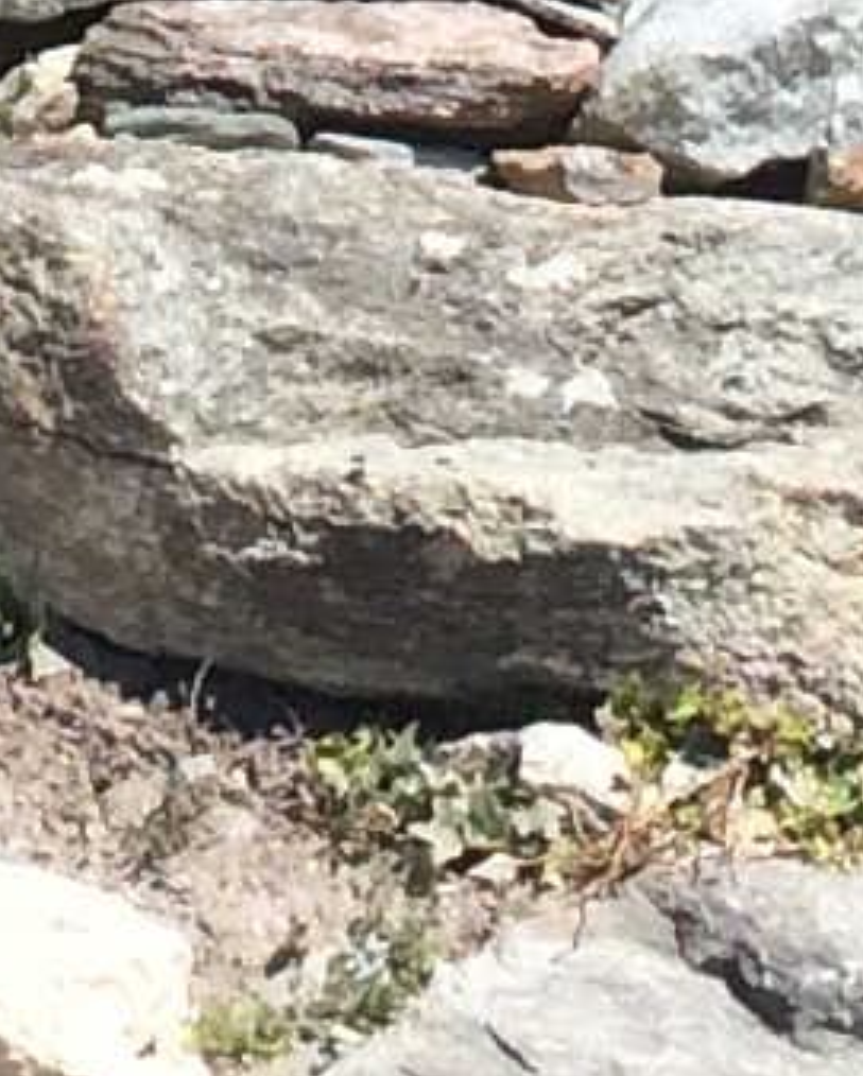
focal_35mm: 273
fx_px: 8704
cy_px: -2735
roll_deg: +0.8
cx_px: -242
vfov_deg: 6.2
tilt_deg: +8.7
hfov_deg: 5.6
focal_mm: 4.15
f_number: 2.2
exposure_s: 1/1953
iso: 32
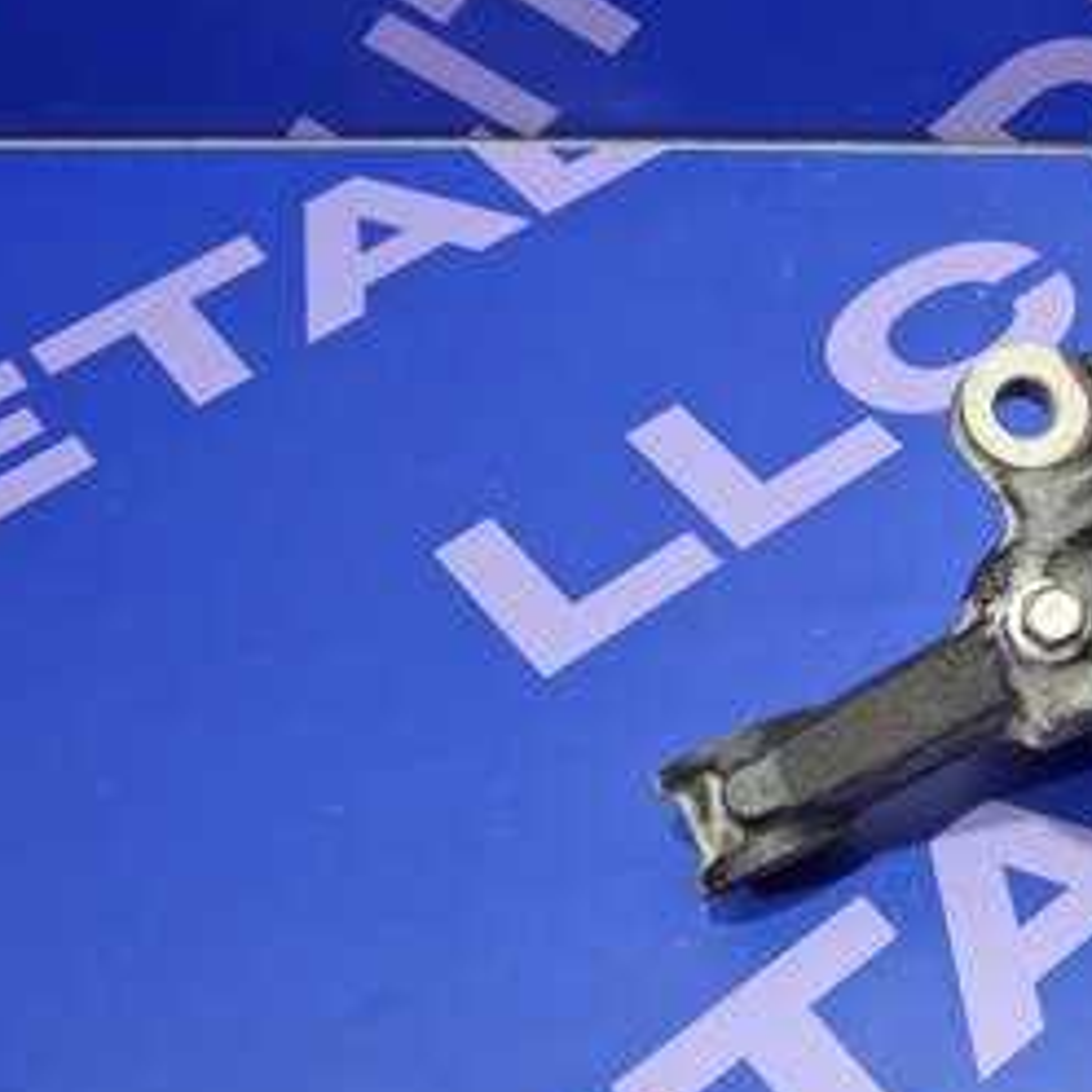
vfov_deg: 30.0
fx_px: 2034
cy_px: 451
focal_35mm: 57
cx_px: 1365
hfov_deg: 26.2
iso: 320
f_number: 1.8
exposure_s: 1/50
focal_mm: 4.69
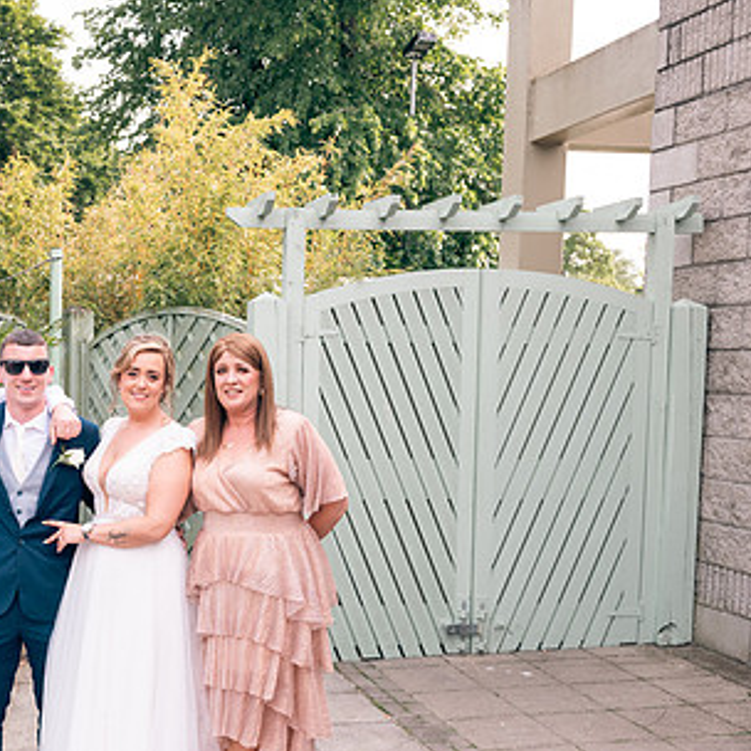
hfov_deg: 34.0
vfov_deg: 35.8
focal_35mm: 47
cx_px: 67
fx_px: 1154
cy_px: 476
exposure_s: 1/160
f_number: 6.3
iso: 160
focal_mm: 29
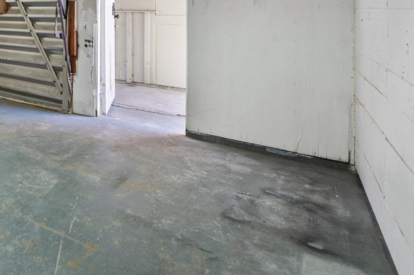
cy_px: -6
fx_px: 333
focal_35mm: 29
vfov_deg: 39.2
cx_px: 21
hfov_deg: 53.3
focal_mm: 14
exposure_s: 1/2.5
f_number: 9
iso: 250
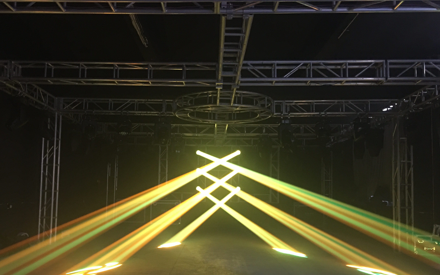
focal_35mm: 36
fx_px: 432
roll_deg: -0.7
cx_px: 191
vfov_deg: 35.2
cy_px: 170
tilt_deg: +5.3
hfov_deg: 53.8
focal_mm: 4.15
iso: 100
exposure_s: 1/4
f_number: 2.2
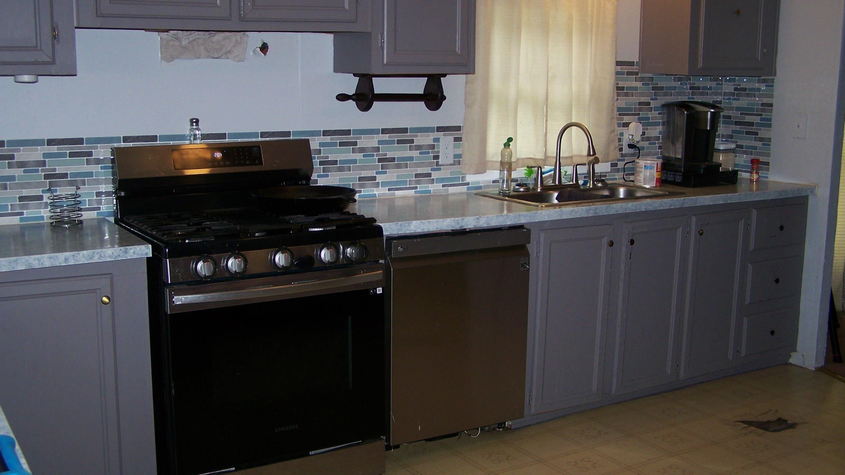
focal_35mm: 42
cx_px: 422
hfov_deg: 48.4
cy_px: 204
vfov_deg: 28.3
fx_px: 941
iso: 160
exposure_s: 1/60
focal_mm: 6.3
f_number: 2.8
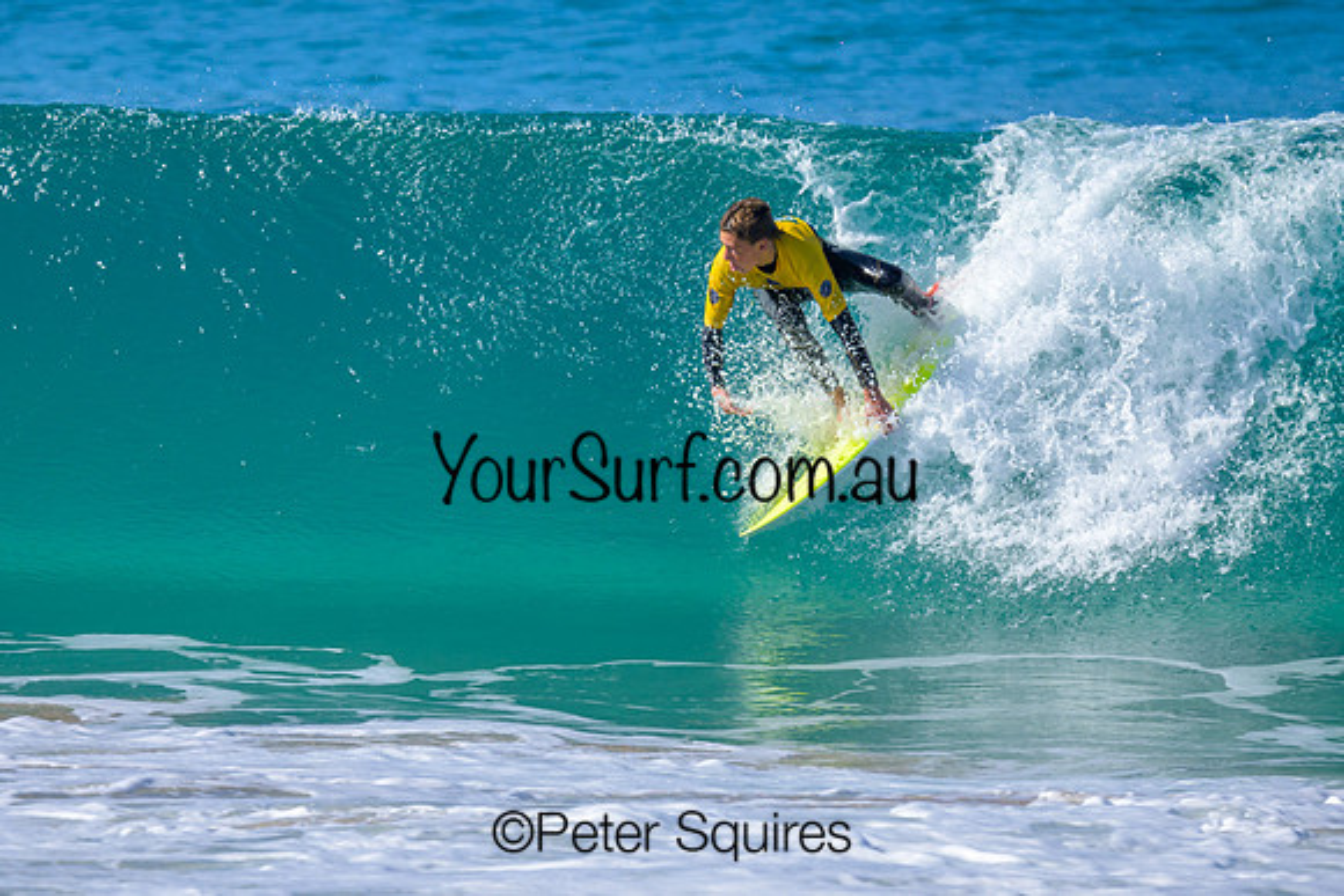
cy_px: 356
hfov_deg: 1.9
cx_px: 612
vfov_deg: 1.3
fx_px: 41015
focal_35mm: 1098
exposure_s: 1/2000
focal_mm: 800
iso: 450
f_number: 6.3
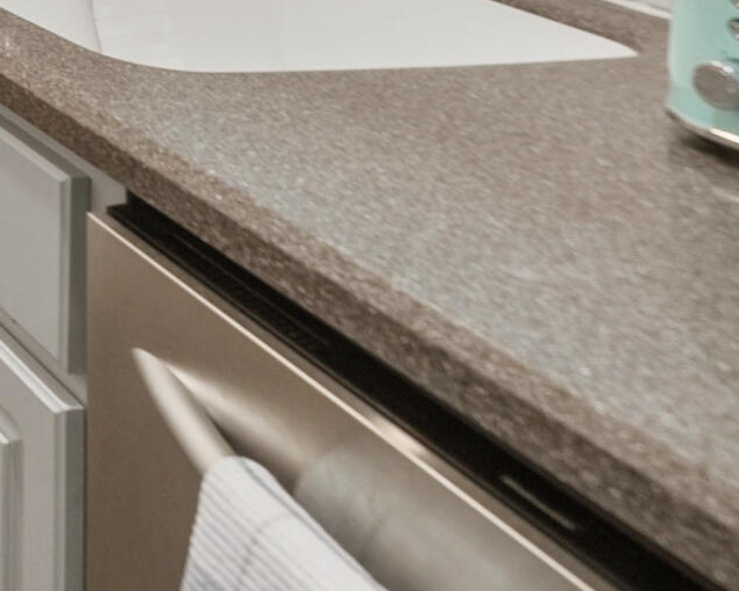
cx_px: -634
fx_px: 1159
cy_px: -251
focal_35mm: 53
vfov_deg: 23.8
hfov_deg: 21.2
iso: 500
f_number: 7.1
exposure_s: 1/4
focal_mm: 12
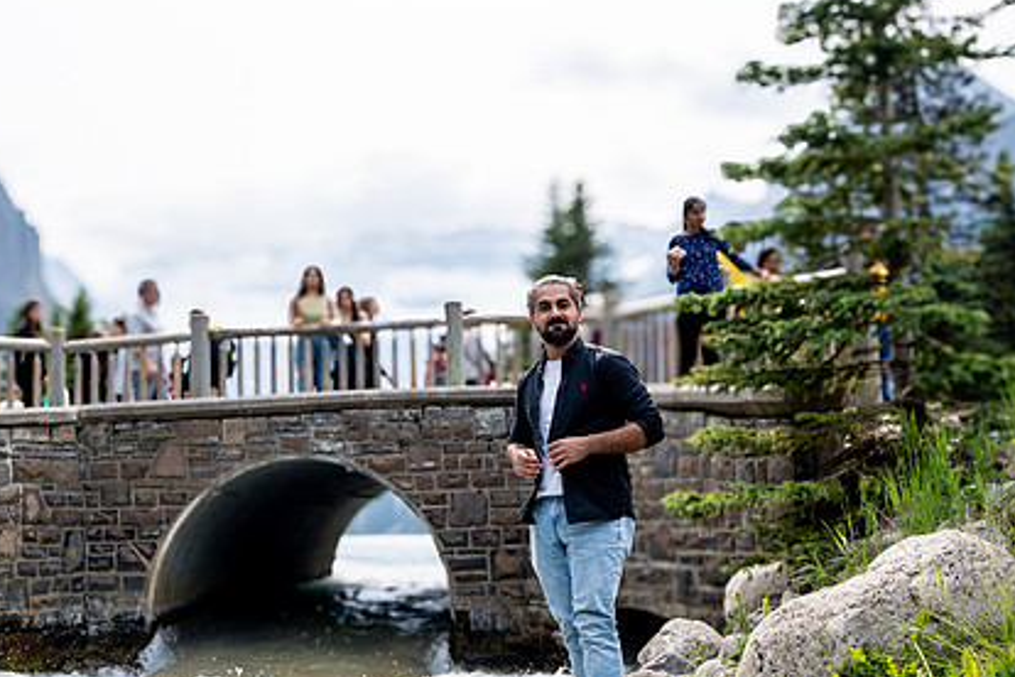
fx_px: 1381
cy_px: 364
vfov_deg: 27.5
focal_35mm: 49
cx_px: 358
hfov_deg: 40.0
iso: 200
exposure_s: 1/320
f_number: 8
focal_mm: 35
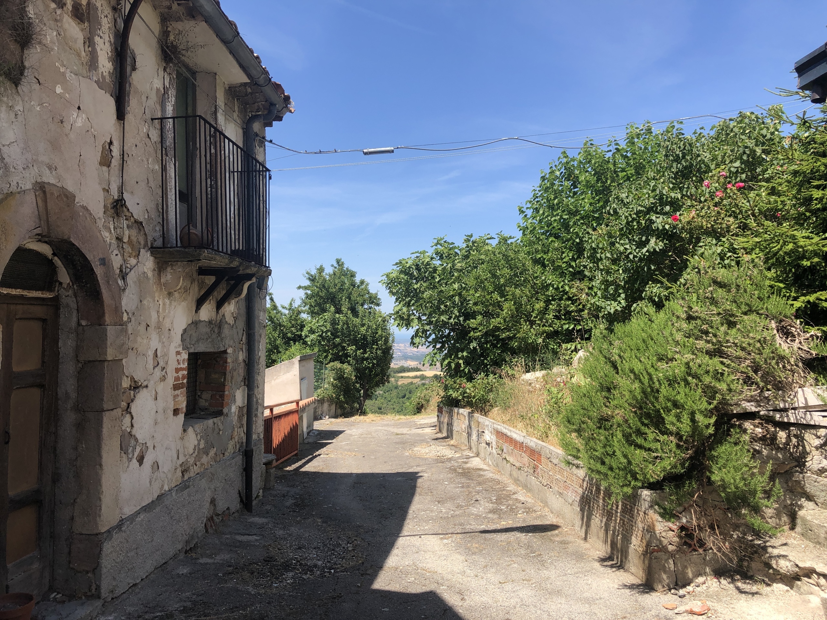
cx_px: 414
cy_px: 310
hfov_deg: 63.4
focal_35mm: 28
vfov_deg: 49.7
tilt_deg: +1.5
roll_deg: +0.6
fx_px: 669
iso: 20
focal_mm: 4
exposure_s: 1/1297
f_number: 1.8
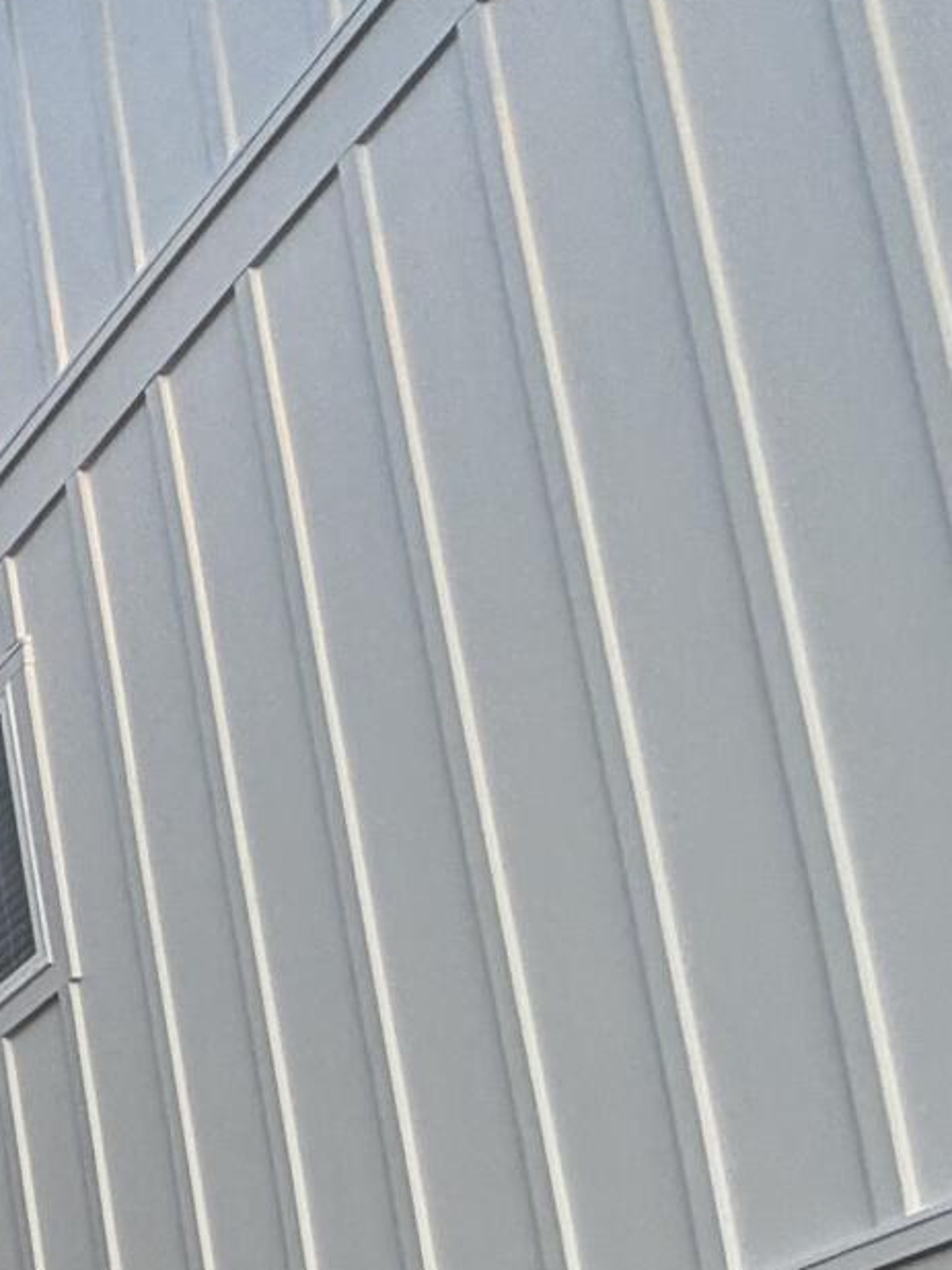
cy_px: 1591
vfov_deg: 25.2
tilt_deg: +11.2
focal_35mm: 68
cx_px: -1783
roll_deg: -0.5
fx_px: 2495
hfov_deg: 12.1
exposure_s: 1/233
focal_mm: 2.22
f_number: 2.2
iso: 40
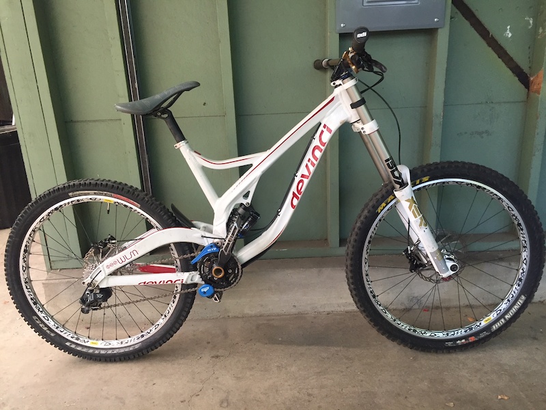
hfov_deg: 61.7
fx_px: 457
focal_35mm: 29
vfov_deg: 48.2
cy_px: 205
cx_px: 273
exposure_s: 1/30
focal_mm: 4.15
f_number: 2.2
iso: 50
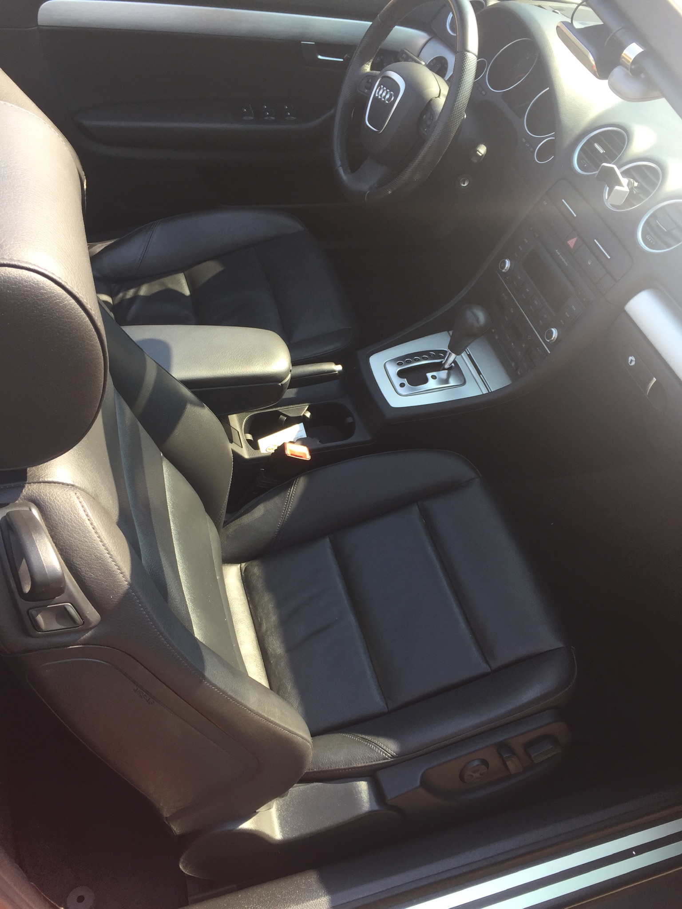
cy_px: 454
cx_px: 341
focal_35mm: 29
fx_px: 762
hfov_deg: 48.2
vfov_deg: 61.7
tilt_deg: -48.6
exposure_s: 1/233
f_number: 2.2
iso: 32
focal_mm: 4.15
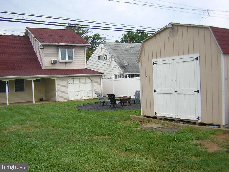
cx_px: 114
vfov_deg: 39.7
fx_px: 238
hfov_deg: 51.4
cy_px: 86
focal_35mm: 36
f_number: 2.6
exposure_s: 1/396
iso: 100
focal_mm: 4.7
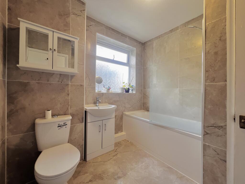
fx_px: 92
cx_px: 122
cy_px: 92
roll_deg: -0.4
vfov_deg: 89.9
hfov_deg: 106.2
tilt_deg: -0.2
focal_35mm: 13
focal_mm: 1.57
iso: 40
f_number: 1.8
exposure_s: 1/99
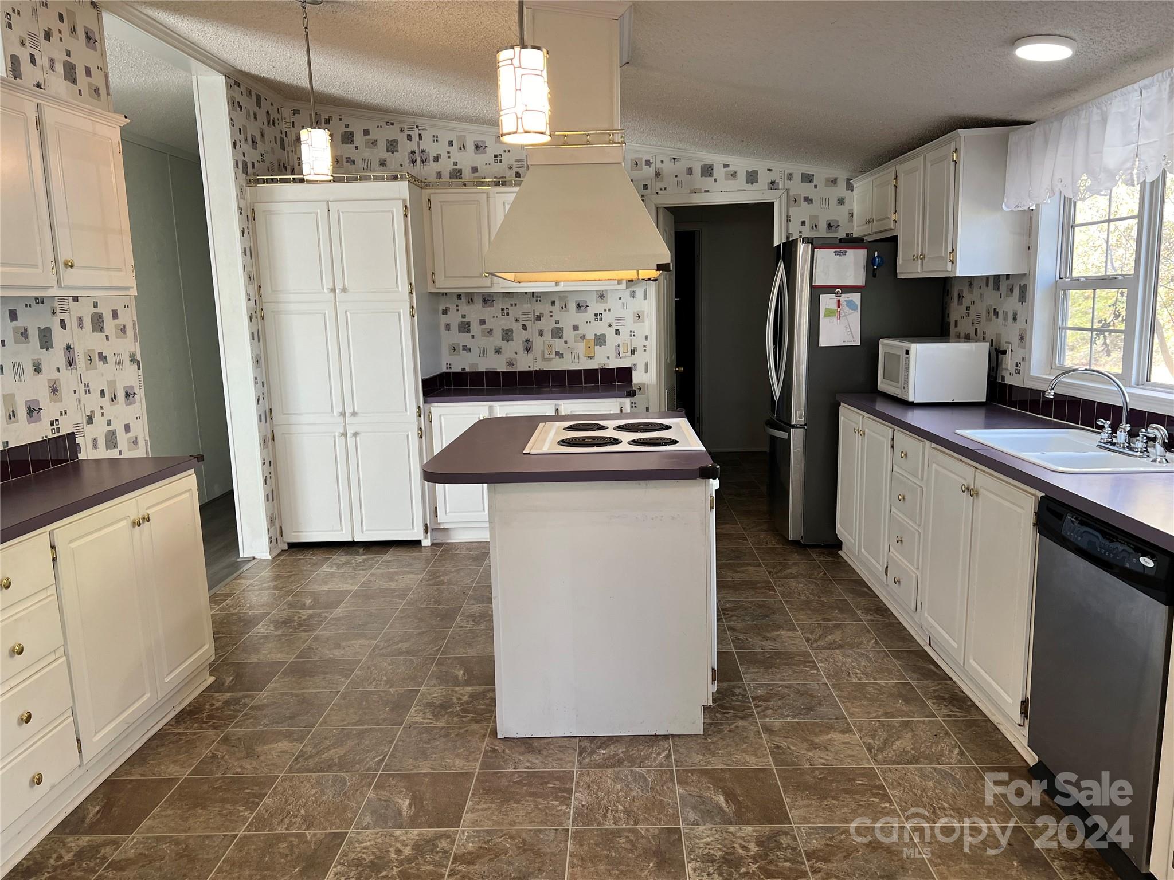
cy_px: 440
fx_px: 882
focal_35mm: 26
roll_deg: +1.5
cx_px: 587
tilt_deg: -9.7
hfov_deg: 67.3
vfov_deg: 53.1
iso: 100
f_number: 1.5
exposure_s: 1/120
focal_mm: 5.7
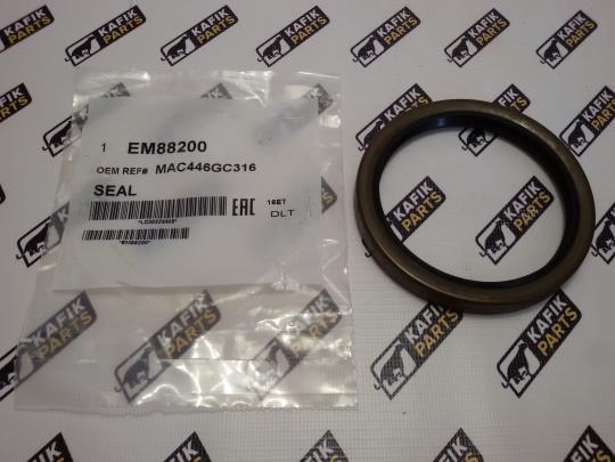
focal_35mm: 31
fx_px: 551
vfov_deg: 45.4
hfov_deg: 58.4
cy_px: 231
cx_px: 308
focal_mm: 2.93
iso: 50
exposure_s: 1/100
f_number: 2.4
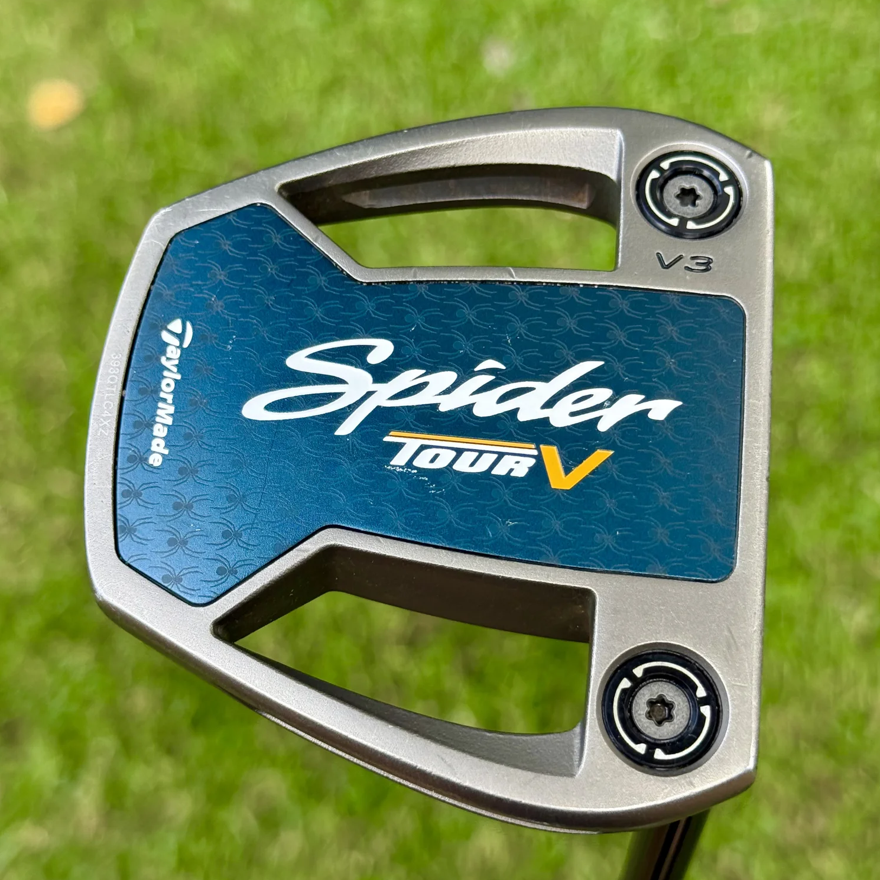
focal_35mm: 57
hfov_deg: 30.0
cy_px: 455
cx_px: 443
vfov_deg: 30.0
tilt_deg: -49.0
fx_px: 1639
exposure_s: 1/339
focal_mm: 6.76
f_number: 1.78
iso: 80
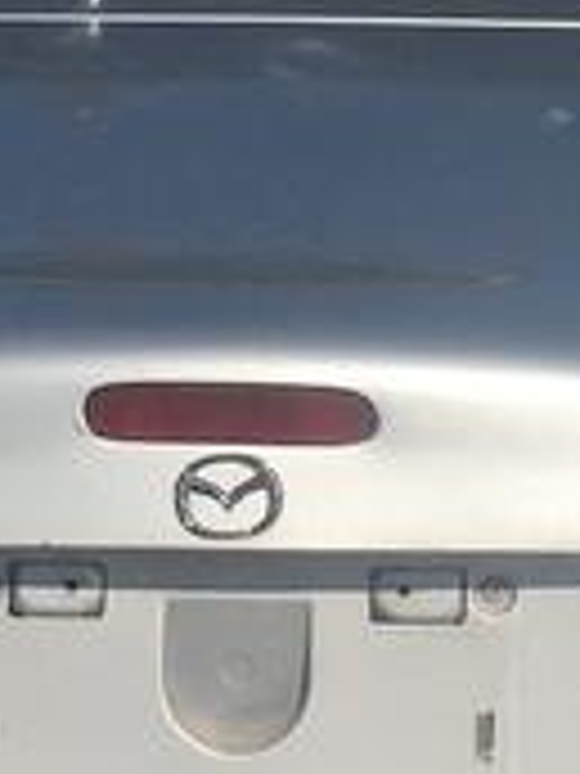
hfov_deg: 9.2
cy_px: 144
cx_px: 396
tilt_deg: -13.4
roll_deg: +2.1
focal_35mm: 162
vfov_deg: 12.1
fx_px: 3619
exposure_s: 1/3497
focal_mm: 4.15
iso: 25
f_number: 2.2
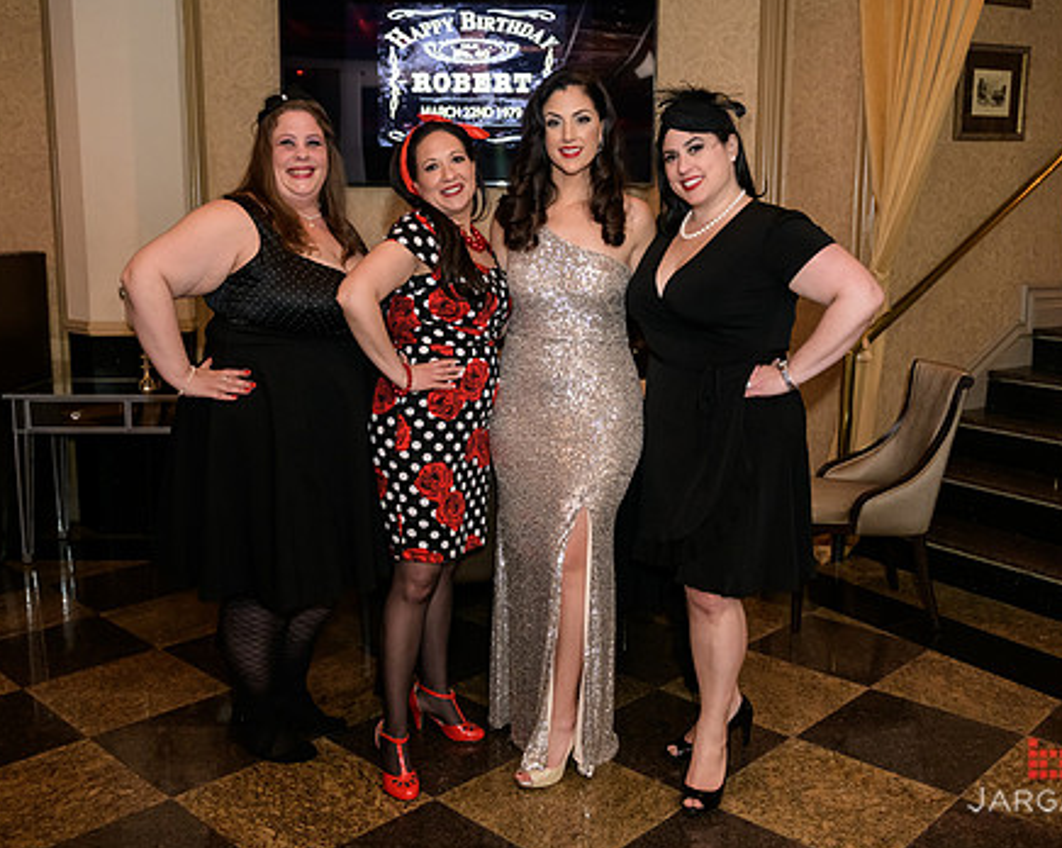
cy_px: 394
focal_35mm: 35
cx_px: 494
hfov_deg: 51.5
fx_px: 1099
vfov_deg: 42.1
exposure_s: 1/125
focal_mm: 28
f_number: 3.2
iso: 1600
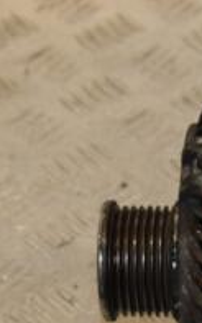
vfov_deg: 10.0
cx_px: 268
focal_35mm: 210
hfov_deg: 6.2
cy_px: 272
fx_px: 1847
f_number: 6.3
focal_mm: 45
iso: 800
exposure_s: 1/200
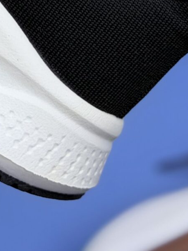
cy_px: -189
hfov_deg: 7.2
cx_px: -92
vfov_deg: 9.3
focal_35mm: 203
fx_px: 1469
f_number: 1.78
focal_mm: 6.76
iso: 64
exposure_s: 1/340
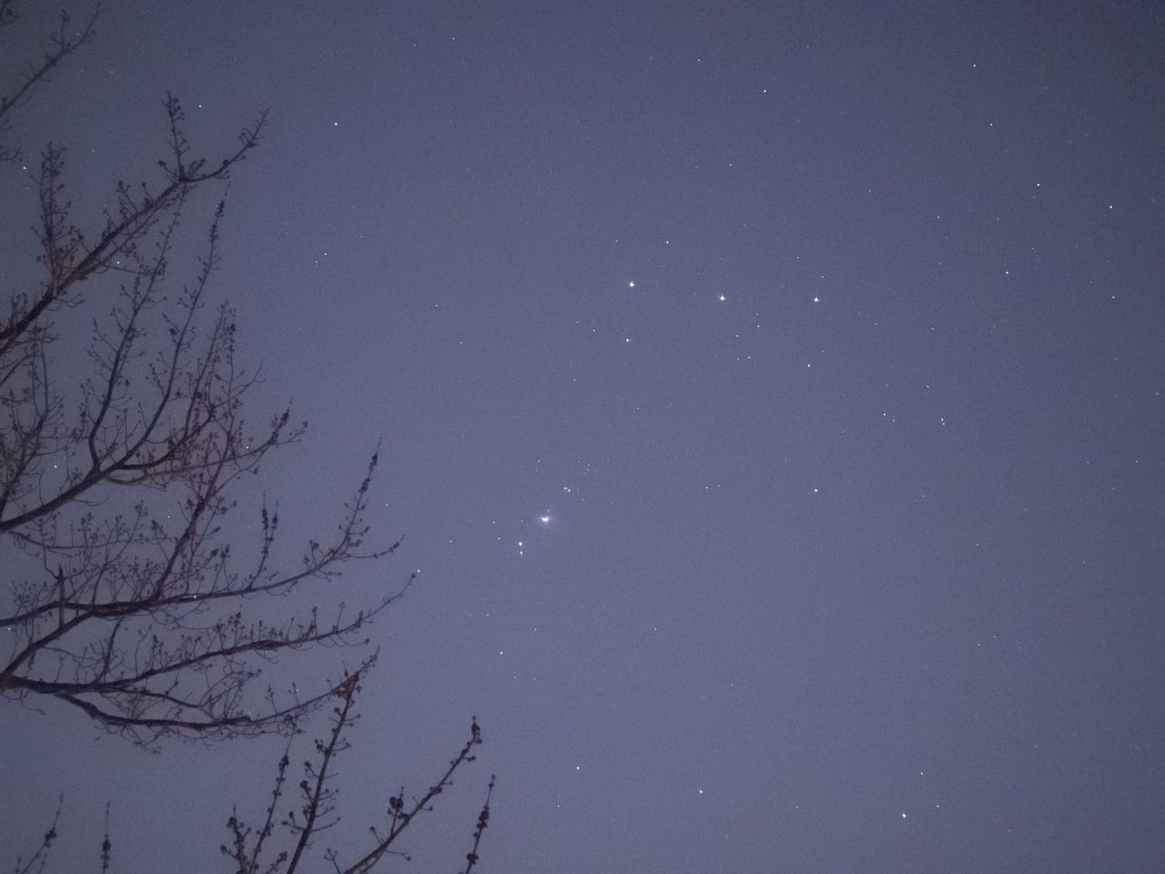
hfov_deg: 17.1
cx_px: 582
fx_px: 3870
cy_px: 437
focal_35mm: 115
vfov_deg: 12.9
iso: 3200
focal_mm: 18.6
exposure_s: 4
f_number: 3.4
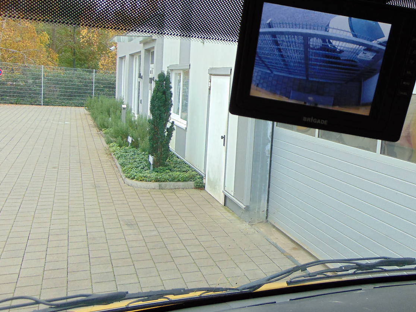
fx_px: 433
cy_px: 139
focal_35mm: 36
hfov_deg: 50.5
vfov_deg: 39.6
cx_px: 274
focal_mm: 4.5
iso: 100
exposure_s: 1/60
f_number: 3
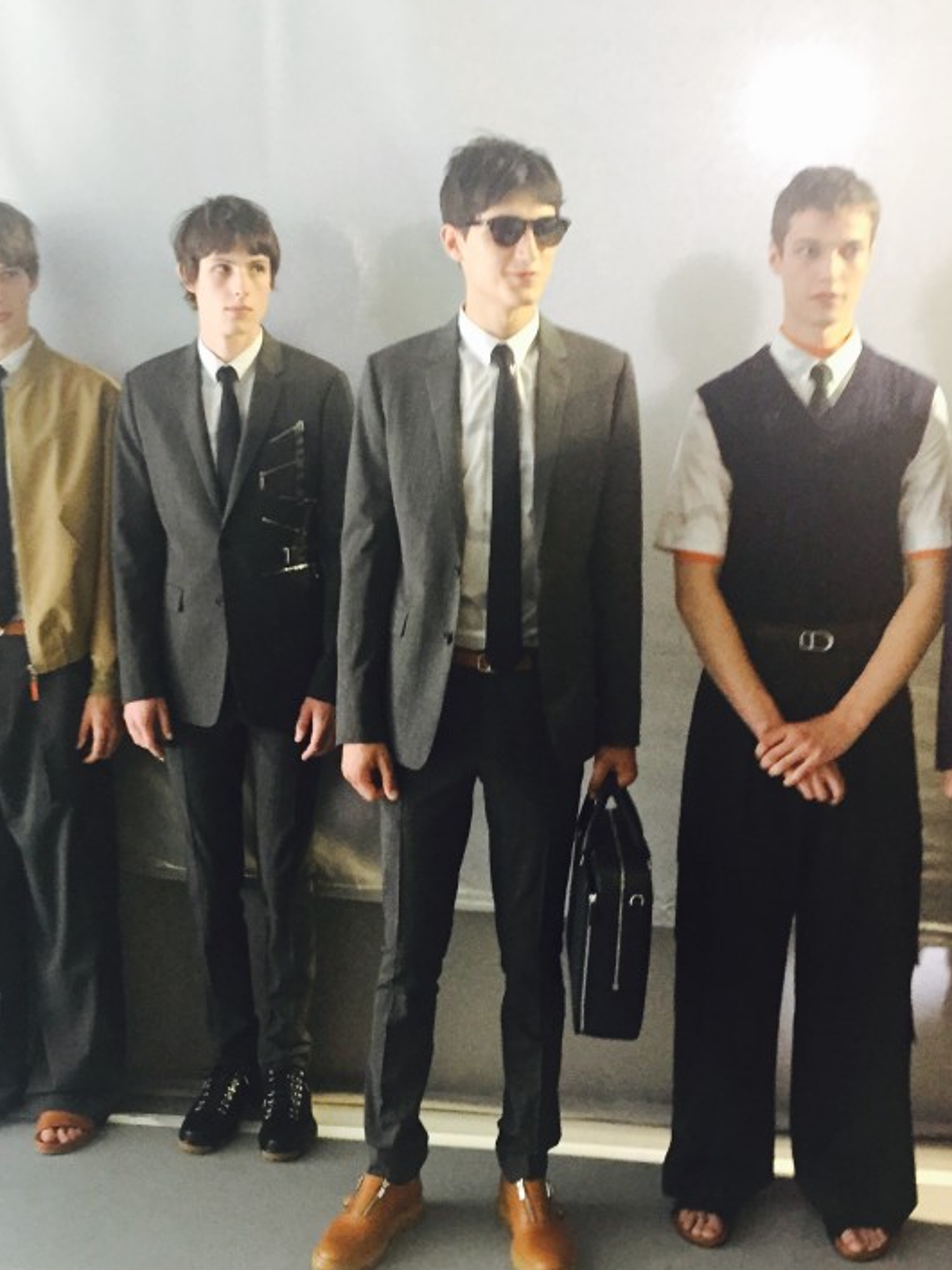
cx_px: 365
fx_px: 1541
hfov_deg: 34.2
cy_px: 636
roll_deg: -1.5
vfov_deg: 44.8
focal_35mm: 42
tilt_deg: -9.9
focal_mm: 4.15
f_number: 2.2
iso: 125
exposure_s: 1/30
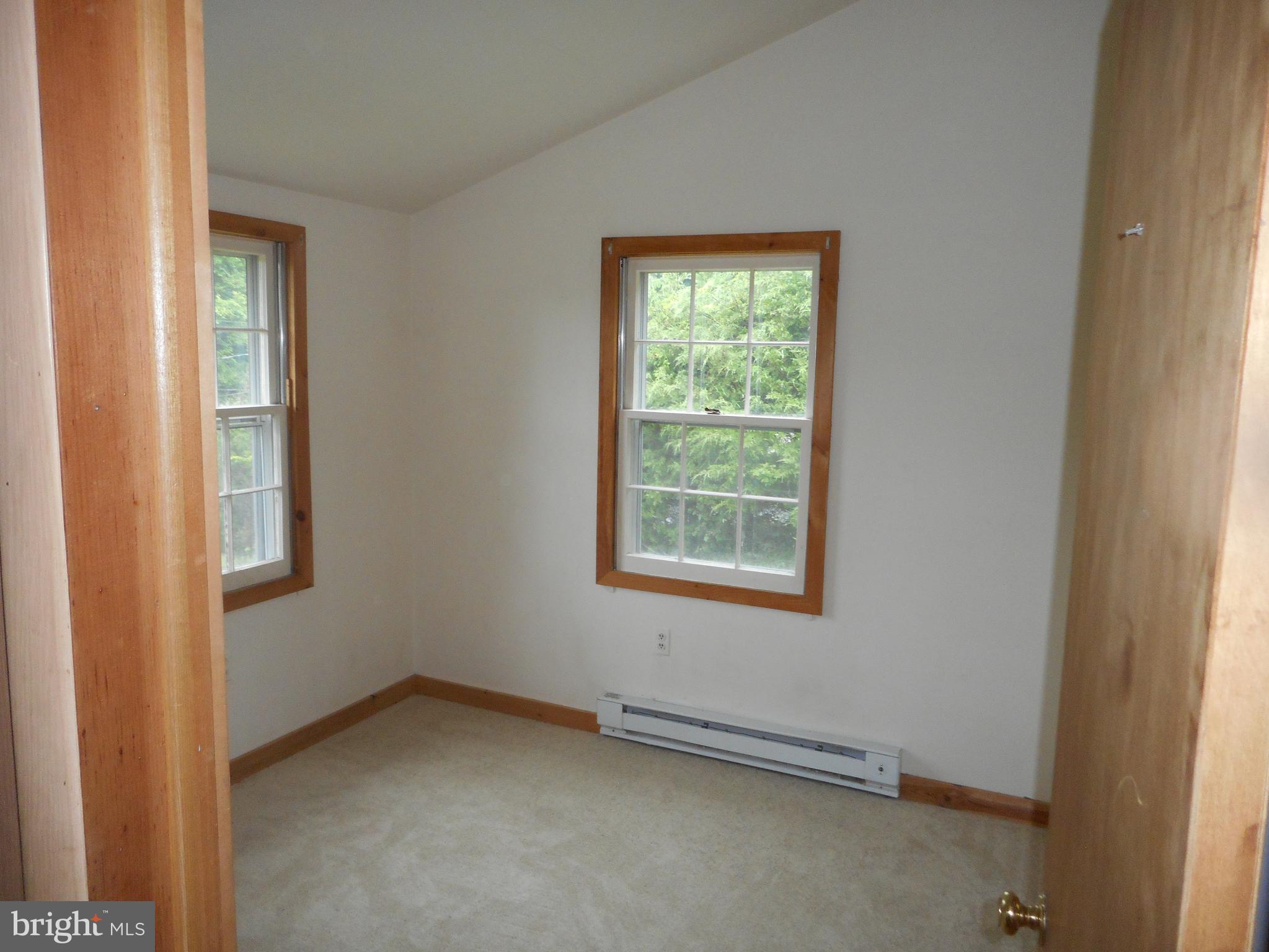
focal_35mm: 25
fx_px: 917
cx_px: 634
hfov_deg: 69.4
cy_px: 476
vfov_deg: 54.9
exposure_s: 1/25
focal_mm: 4.5
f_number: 3.7
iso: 250
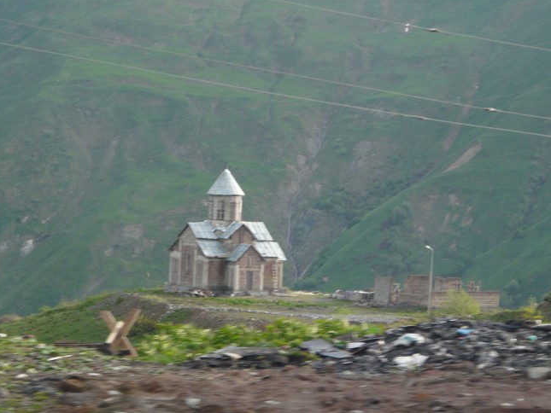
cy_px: 206
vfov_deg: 10.0
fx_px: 2372
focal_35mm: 149
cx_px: 275
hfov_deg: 13.2
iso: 200
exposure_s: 1/250
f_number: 4
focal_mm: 24.4
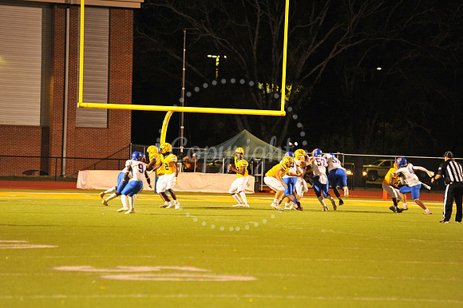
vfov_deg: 6.9
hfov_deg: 10.3
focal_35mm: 200
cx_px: 232
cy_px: 154
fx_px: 2571
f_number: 4
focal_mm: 200
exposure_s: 1/160
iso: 3200
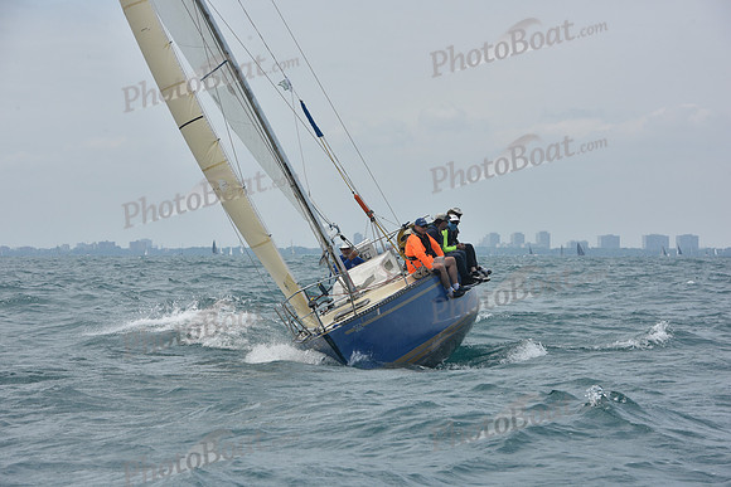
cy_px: 244
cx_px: 366
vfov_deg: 9.5
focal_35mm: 145
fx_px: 2945
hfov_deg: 14.2
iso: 250
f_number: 11
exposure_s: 1/800
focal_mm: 145
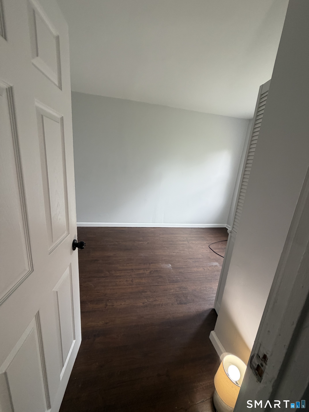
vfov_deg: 102.1
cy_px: 206
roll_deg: -5.6
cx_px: 154
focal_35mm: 14
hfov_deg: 85.7
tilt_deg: -10.8
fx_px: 167
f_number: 2.2
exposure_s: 1/60
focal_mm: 2.22
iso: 160
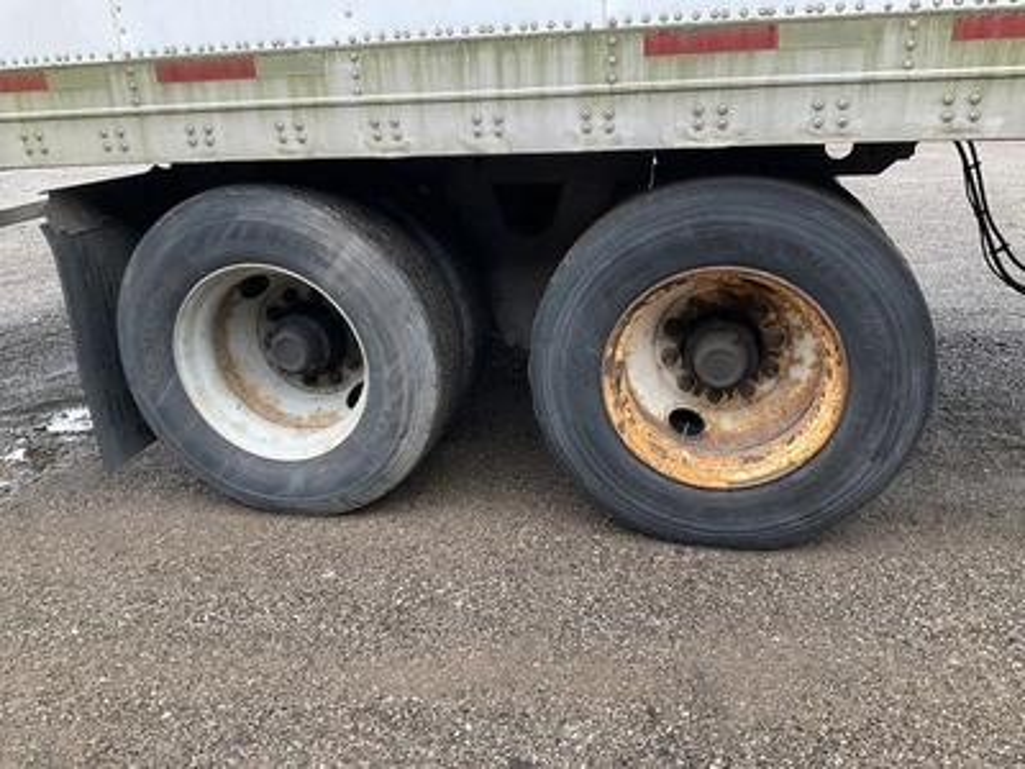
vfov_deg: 48.2
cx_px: 512
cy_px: 384
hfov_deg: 61.7
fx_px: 859
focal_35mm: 29
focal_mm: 3
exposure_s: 1/147
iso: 20
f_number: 1.8
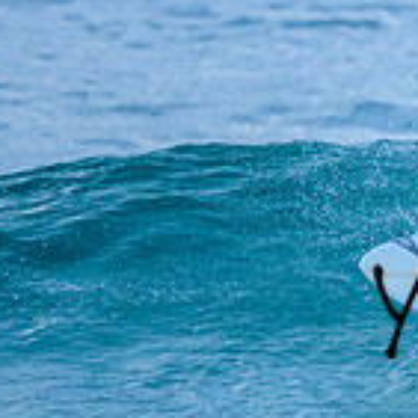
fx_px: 38321
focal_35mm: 2805
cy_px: 286
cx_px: 679
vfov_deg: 0.6
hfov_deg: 0.6
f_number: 6.3
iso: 2200
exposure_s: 1/2000
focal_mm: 800
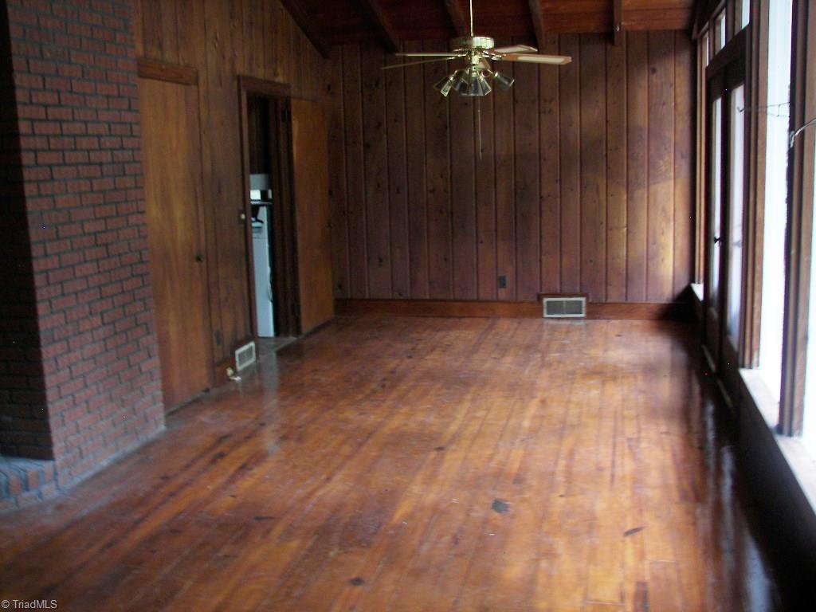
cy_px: 306
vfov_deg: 39.7
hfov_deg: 51.4
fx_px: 849
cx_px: 408
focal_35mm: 36
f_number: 2.8
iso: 100
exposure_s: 1/30
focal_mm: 6
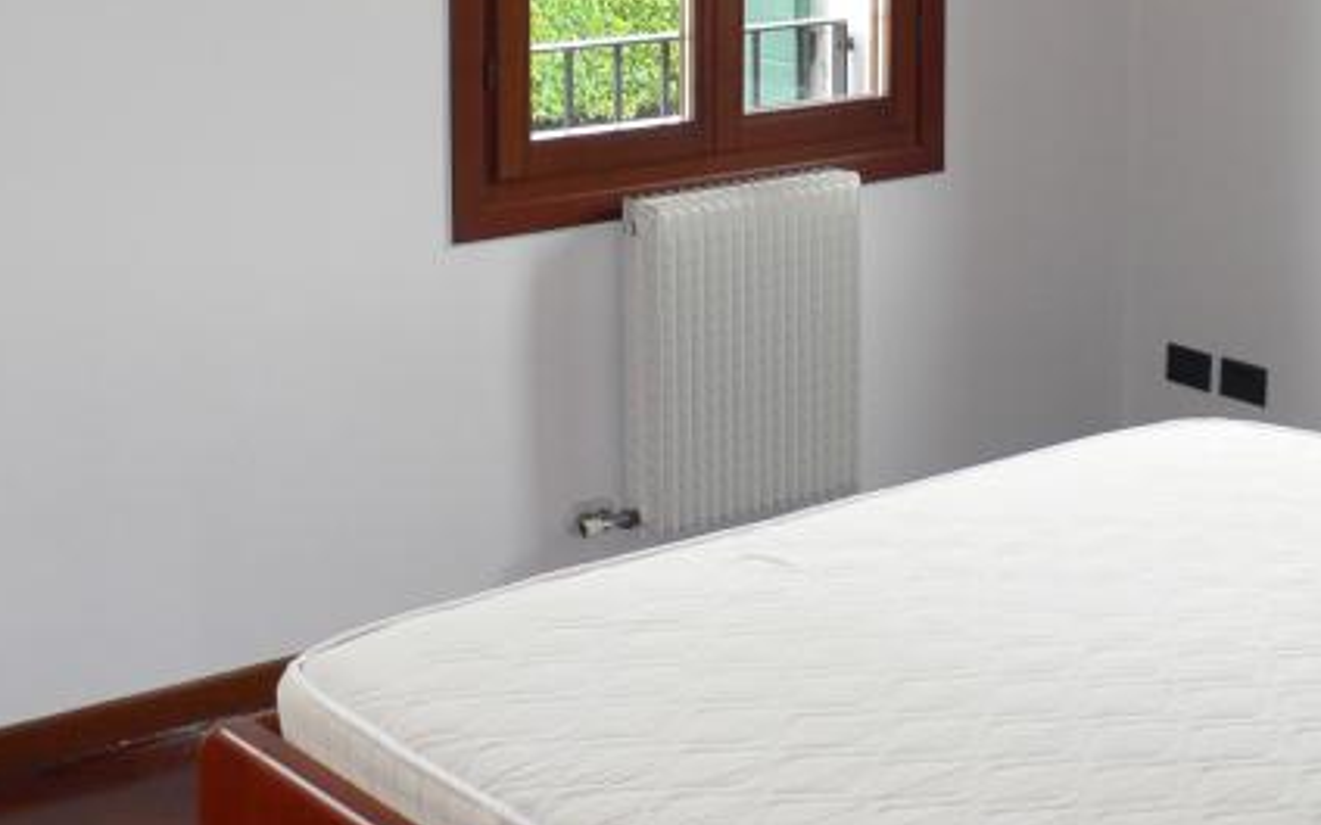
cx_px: 779
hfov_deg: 30.1
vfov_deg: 18.5
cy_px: -47
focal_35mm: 68
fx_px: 2448
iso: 100
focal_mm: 6.3
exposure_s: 1/25
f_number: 2.8
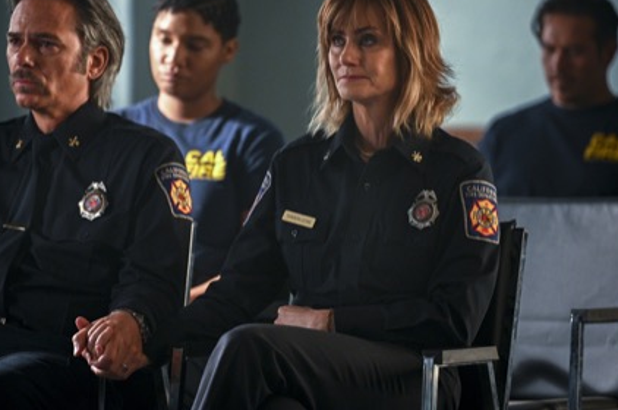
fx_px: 3754
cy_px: 173
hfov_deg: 9.4
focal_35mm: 219
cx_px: 278
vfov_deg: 6.3
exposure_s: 1/125
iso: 3200
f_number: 2.8
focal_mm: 185
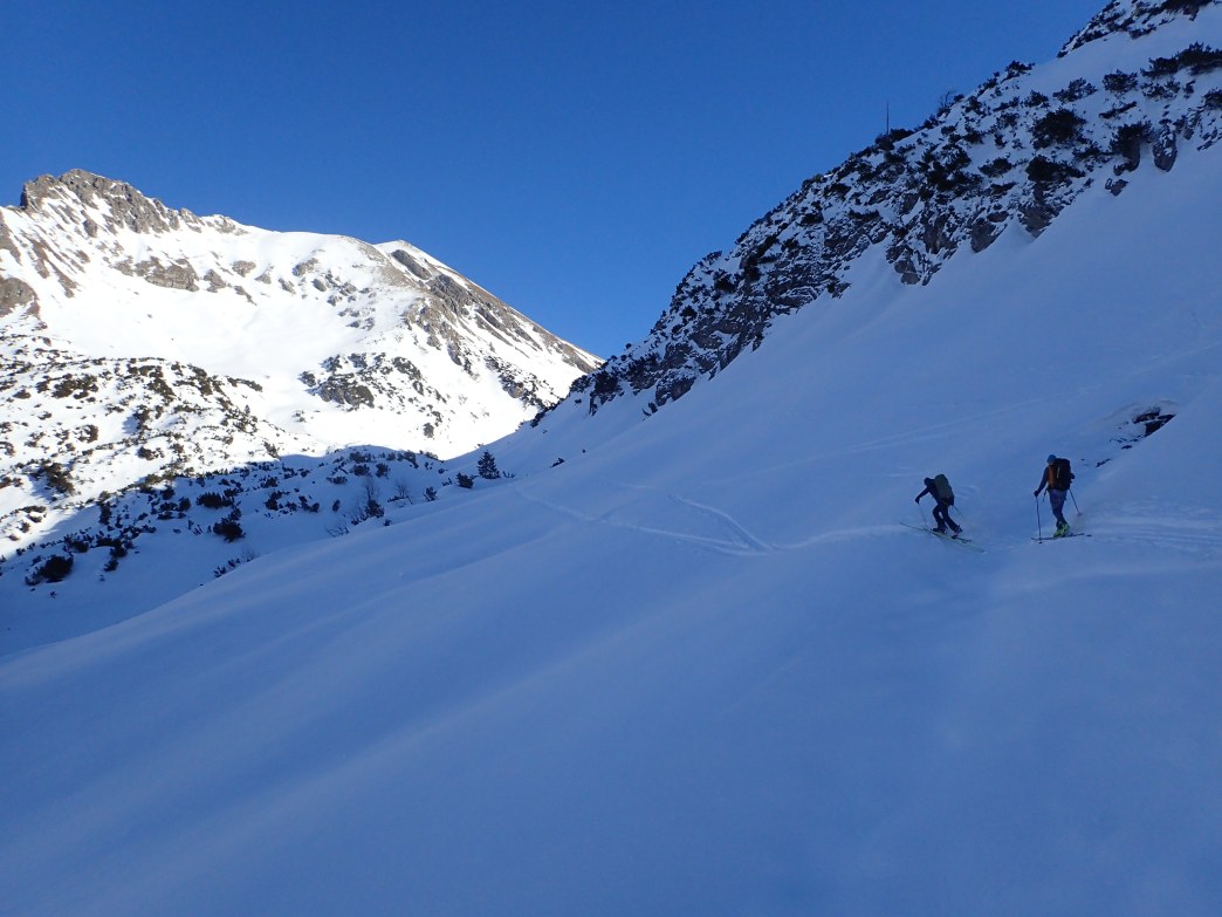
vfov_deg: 54.9
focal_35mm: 25
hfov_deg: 69.4
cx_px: 611
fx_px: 883
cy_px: 458
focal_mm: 4.5
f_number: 8
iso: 200
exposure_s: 1/500
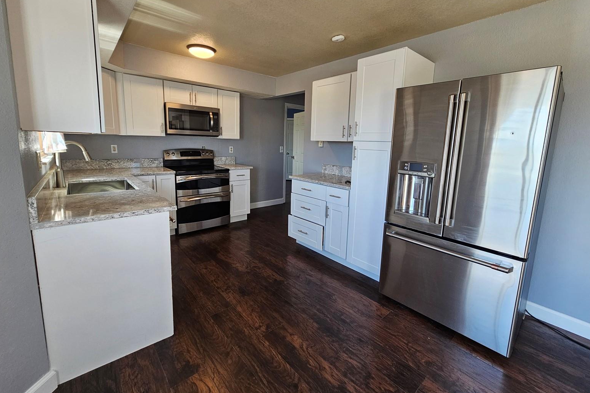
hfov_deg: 104.3
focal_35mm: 14
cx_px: 296
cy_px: 182
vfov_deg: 81.1
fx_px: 229
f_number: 2.2
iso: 80
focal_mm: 2.2
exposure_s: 1/100
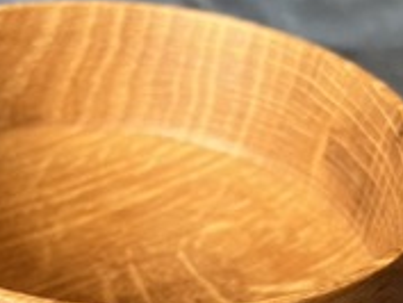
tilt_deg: -35.2
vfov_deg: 15.6
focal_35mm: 94
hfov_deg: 20.5
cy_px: 246
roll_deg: -2.6
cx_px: 52
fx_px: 1095
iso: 200
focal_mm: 5.1
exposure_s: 1/60
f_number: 1.6
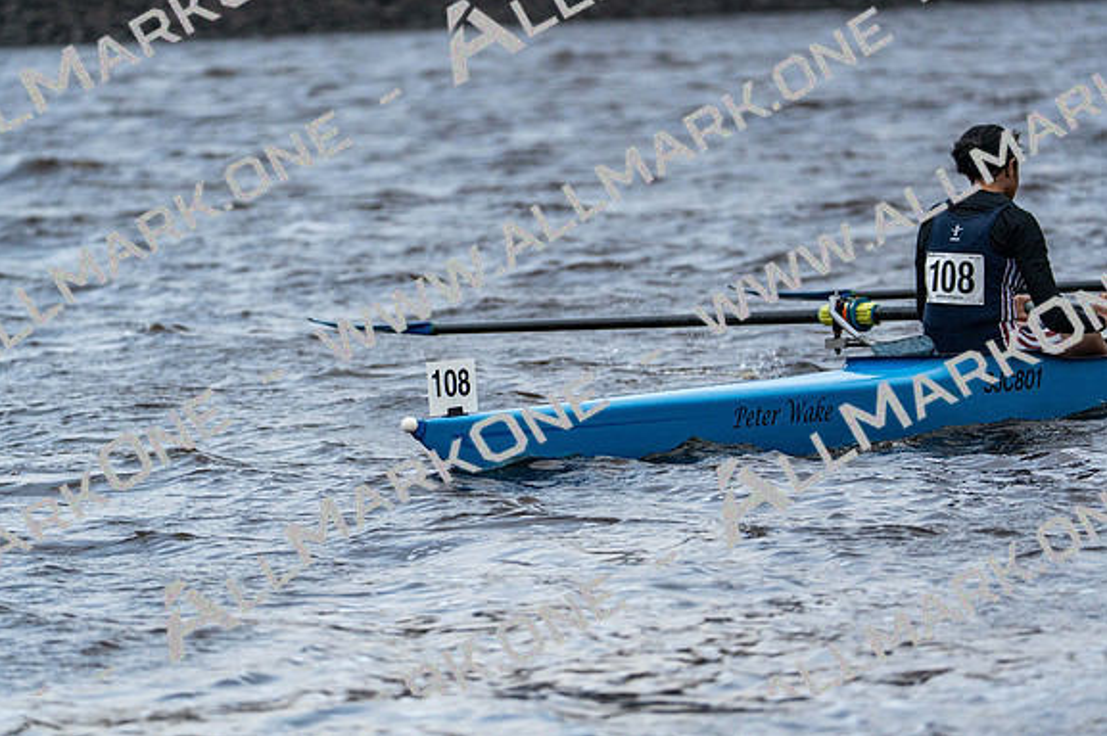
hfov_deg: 6.4
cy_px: 367
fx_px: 9926
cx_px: 553
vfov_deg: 4.3
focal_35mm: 323
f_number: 6.3
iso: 2500
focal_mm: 321
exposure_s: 1/1600
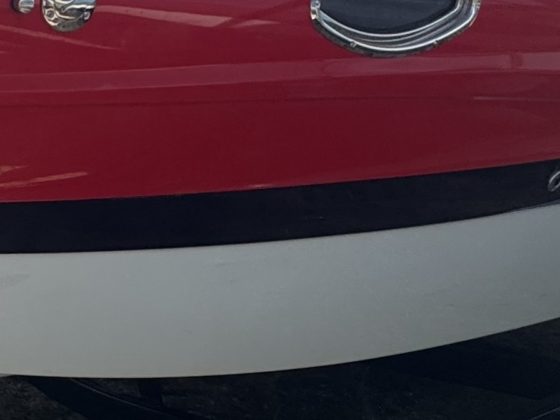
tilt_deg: -0.9
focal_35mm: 63
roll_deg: -0.8
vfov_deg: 22.4
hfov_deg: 26.5
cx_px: -151
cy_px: 4
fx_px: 1019
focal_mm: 2.22
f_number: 2.2
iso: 50
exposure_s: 1/1277
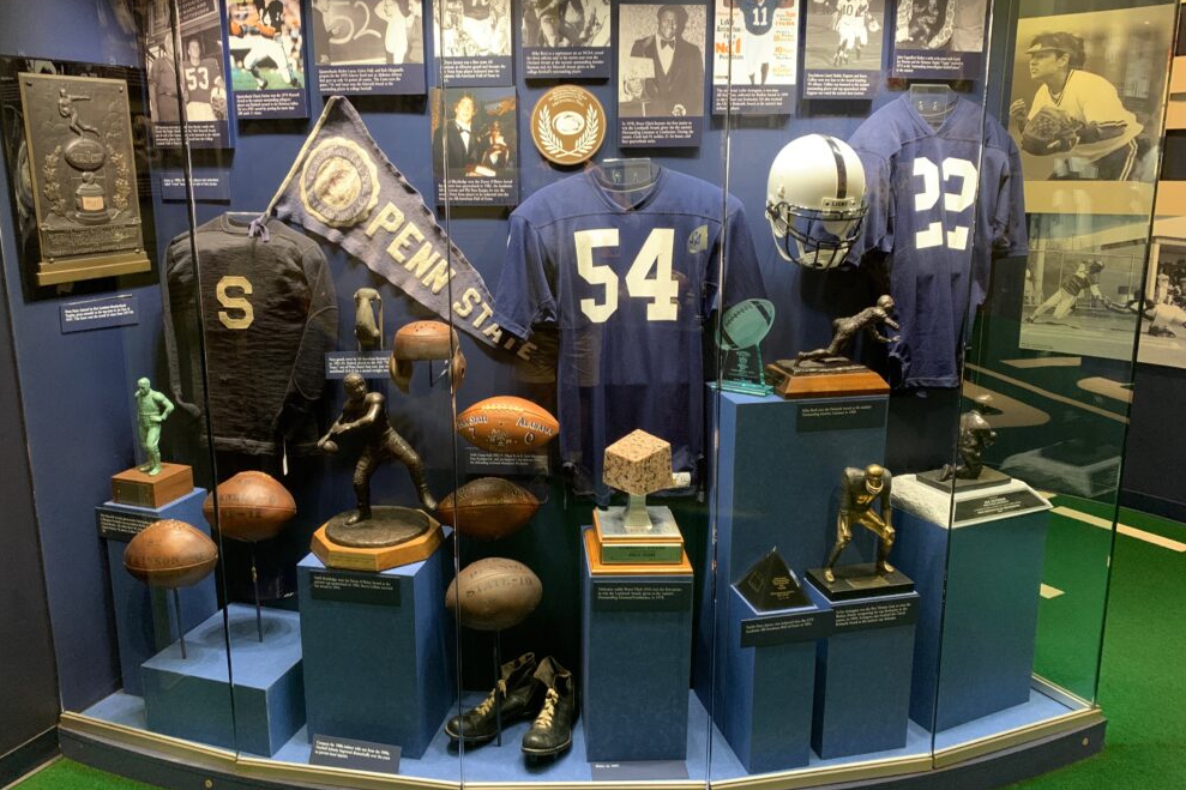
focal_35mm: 28
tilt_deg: -12.9
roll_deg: +0.3
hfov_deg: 65.5
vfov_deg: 46.3
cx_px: 573
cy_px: 350
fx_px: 922
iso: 400
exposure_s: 1/34
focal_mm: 4.25
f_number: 1.8
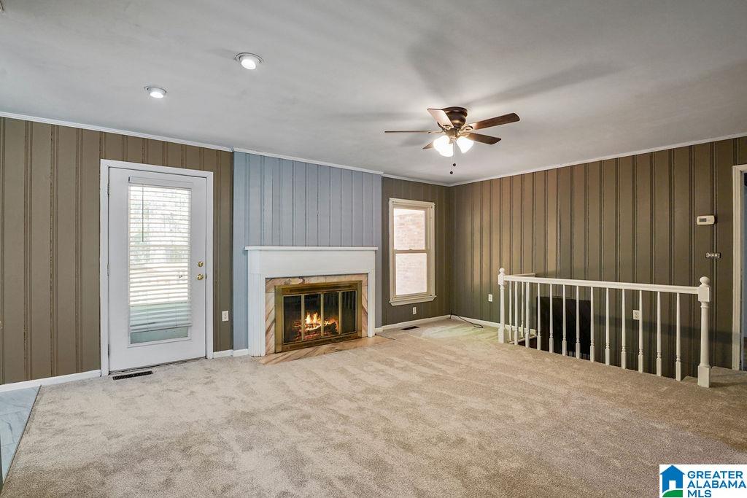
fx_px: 332
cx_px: 374
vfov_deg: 73.8
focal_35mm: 16
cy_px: 249
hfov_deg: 96.7
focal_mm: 11
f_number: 10
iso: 200
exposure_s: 1/5
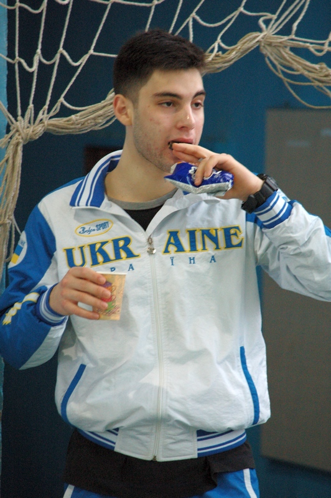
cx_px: 166
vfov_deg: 6.2
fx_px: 4559
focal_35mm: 330
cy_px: 249
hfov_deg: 4.2
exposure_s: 1/40
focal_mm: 220
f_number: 5.3
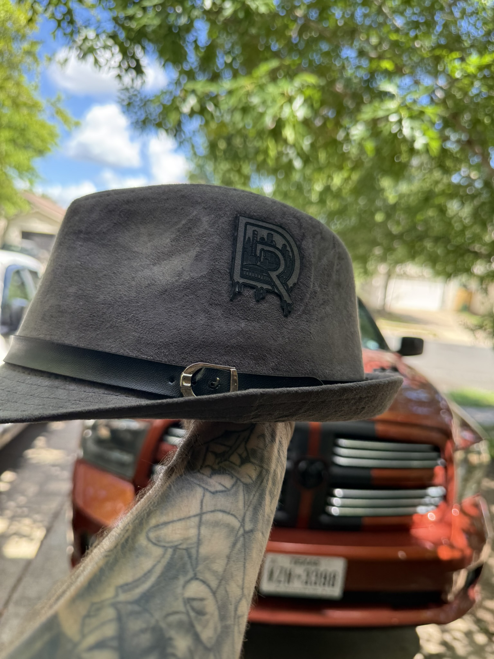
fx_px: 457
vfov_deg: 71.6
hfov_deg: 56.8
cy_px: 330
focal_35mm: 24
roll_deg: -6.3
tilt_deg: -8.7
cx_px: 247
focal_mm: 6.76
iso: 100
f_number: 1.78
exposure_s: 1/358
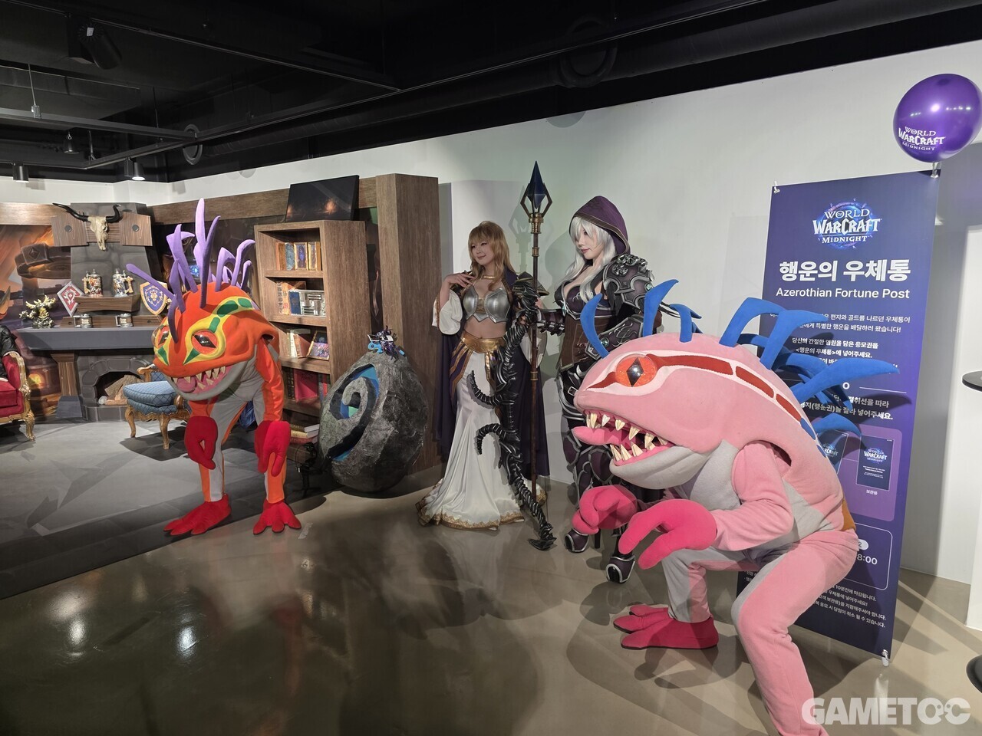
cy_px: 368
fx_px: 652
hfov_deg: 73.9
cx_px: 491
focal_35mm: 23
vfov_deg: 58.9
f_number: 1.7
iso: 320
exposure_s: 1/120
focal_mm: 6.3
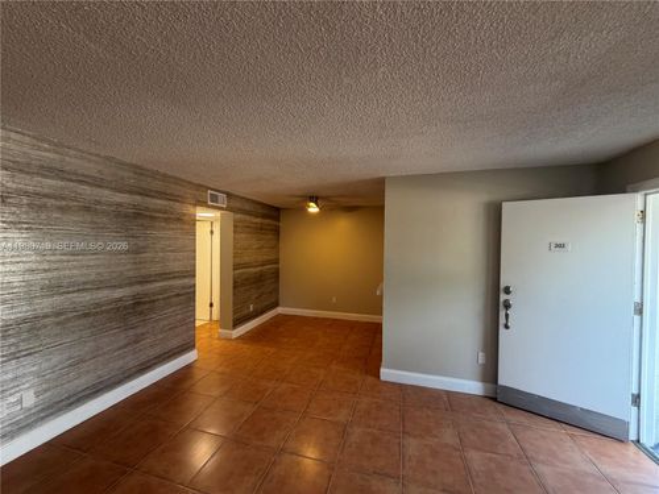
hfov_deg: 102.1
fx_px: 267
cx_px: 330
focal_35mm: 14
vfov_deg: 85.7
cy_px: 247
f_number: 2.2
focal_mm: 2.22
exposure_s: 1/120
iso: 250
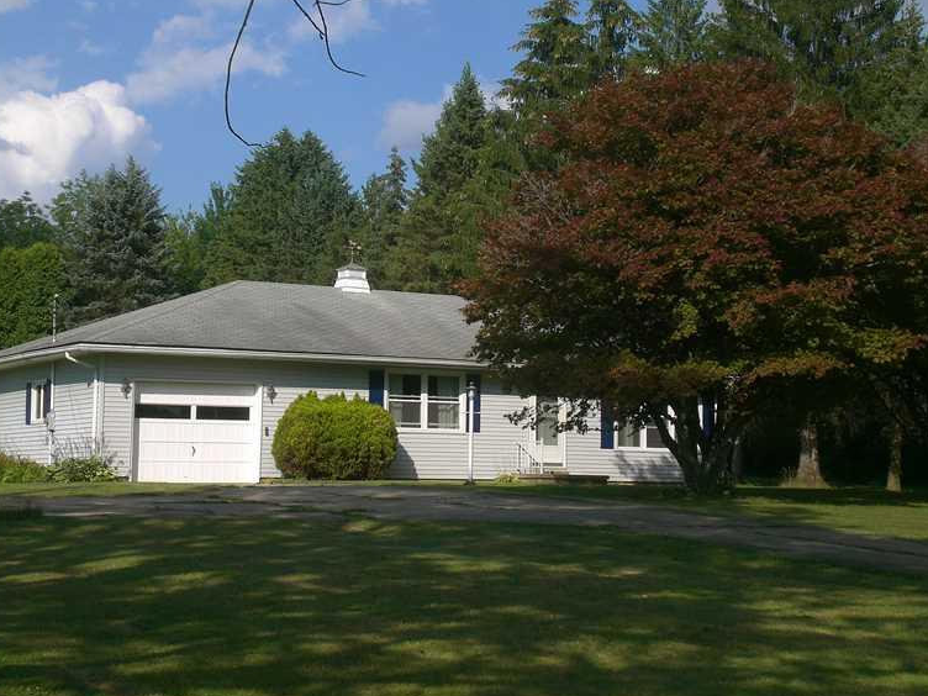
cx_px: 460
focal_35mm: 67
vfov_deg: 21.9
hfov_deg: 29.0
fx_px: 1796
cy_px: 343
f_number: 5.7
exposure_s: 1/400
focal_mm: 10.4
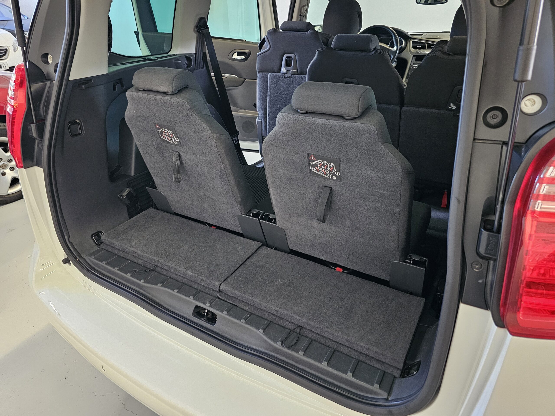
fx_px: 369
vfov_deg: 58.9
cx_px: 278
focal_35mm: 23
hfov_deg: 73.9
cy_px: 208
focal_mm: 6.3
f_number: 1.7
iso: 800
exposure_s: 1/25
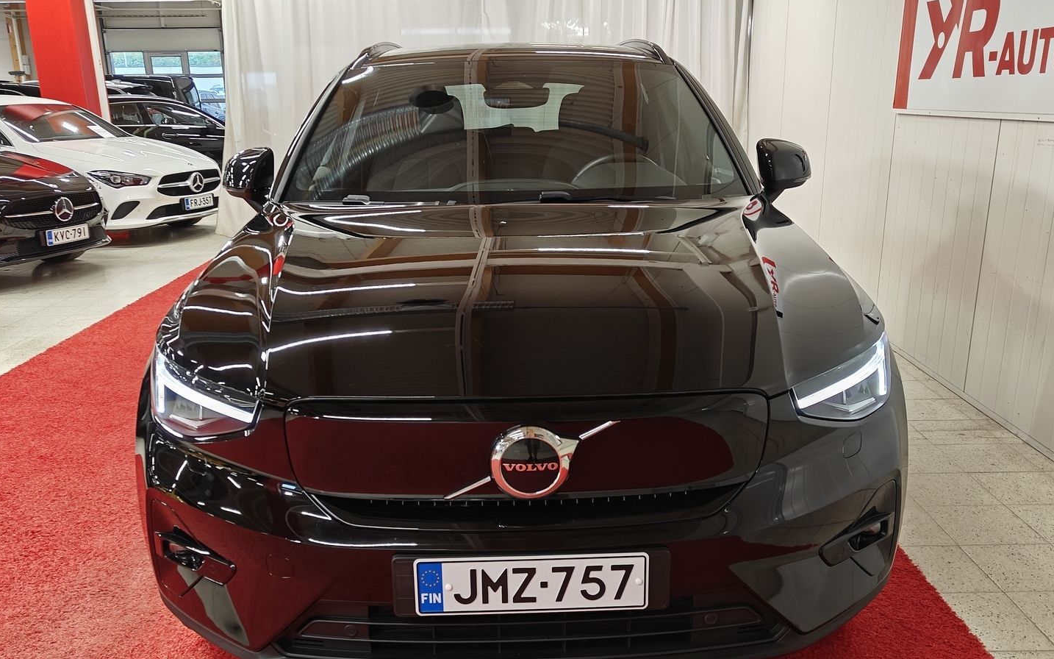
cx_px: 526
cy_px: 391
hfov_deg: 58.1
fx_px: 948
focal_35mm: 33
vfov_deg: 38.2
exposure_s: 1/60
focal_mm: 5.59
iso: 80
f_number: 1.8
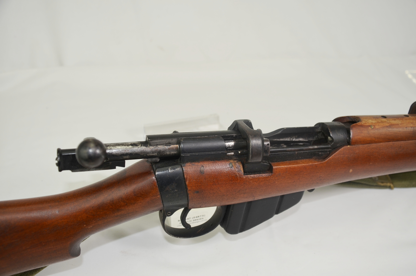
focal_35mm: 36
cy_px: 138
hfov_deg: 53.2
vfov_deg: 36.7
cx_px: 208
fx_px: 415
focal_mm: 24
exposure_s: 1/250
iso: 200
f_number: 4
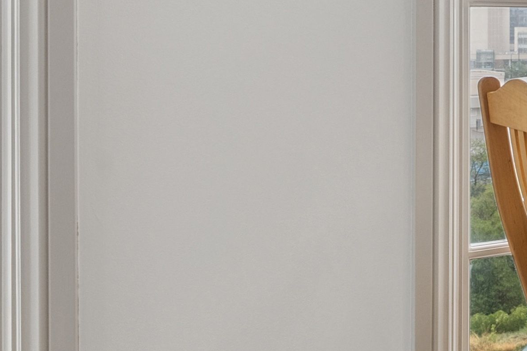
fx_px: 893
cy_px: 46
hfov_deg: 22.9
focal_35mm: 61
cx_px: 886
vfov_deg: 21.8
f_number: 9
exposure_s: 1/125
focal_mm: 17
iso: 640
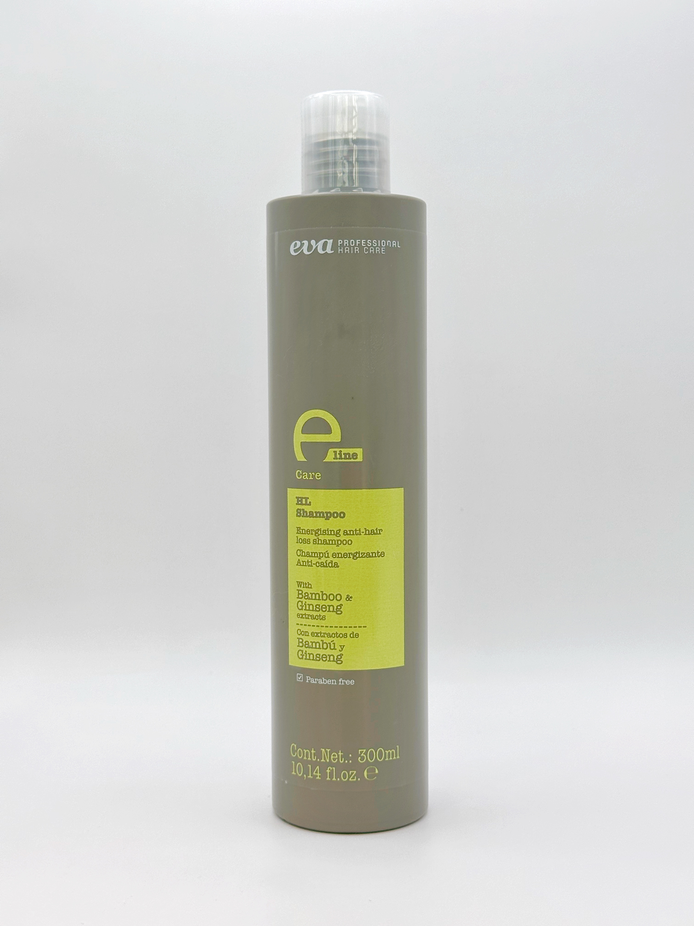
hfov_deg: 30.3
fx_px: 1283
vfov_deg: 39.7
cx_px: 347
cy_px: 463
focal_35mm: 48
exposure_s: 1/354
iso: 64
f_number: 1.78
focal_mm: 6.86
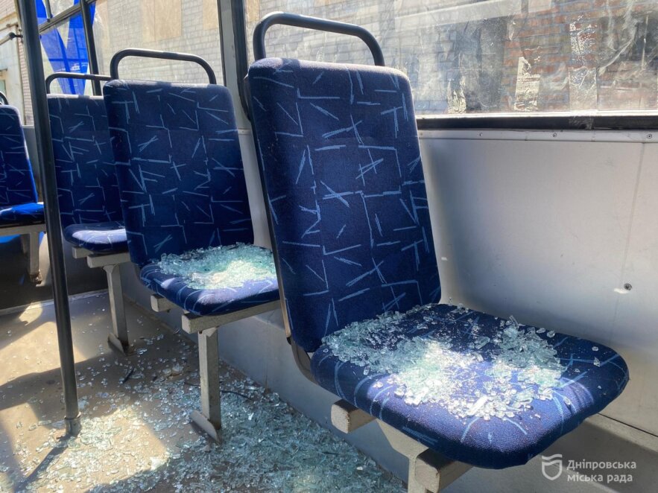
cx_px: 329
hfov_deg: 67.3
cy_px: 246
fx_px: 494
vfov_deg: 53.1
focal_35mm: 26
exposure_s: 1/291
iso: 32
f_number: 1.8
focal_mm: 4.25
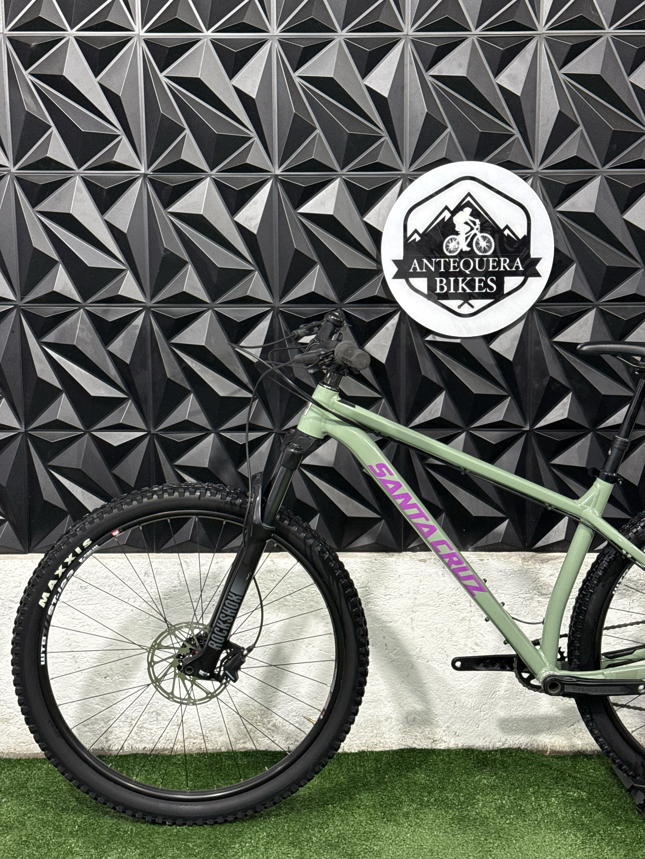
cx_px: 322
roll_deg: -0.5
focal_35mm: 48
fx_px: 1193
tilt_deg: -8.1
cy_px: 430
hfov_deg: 30.3
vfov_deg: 39.7
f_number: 1.78
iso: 125
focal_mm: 6.76
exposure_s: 1/60
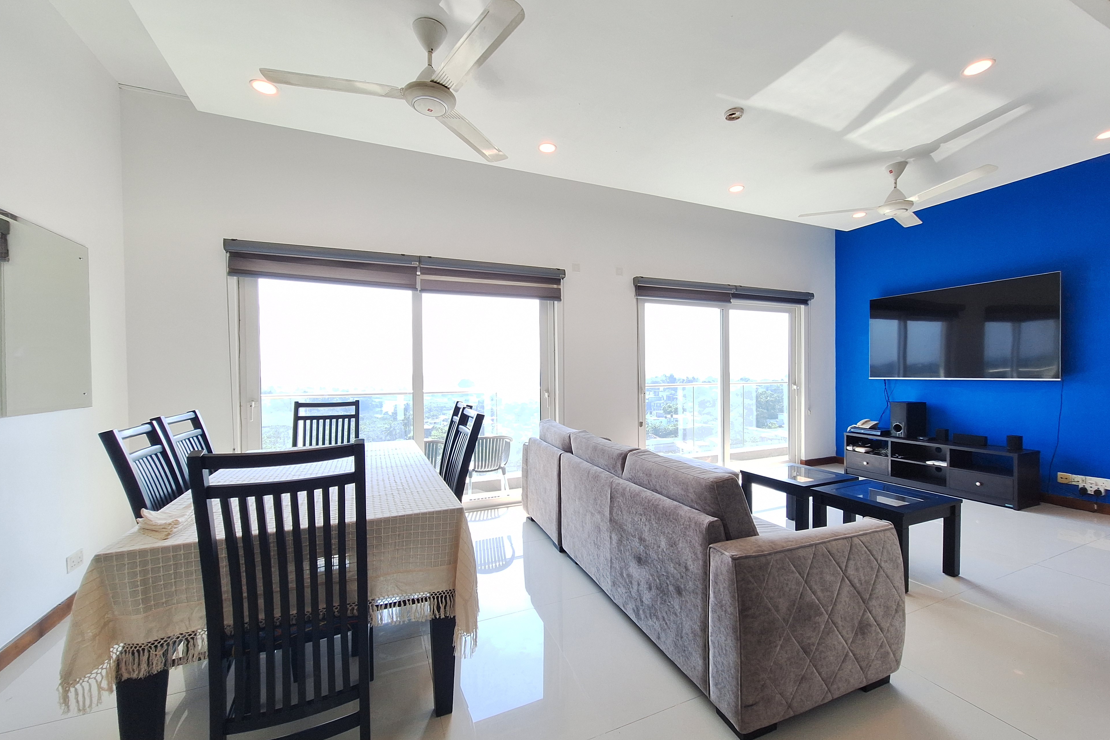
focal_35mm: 14
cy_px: 383
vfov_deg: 81.2
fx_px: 432
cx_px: 567
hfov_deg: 104.2
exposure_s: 1/132
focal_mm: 1.74
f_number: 2.2
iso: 40
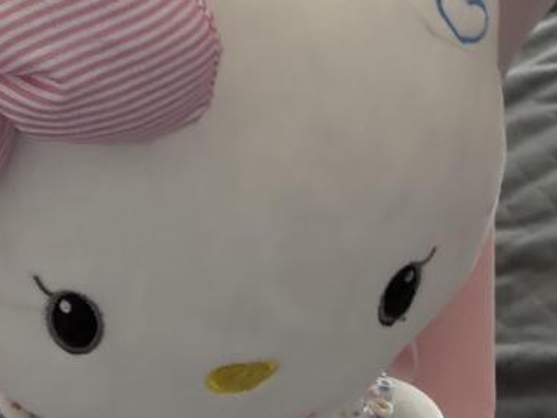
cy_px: -47
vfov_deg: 22.3
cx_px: 129
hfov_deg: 30.6
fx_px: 997
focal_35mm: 62
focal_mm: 2.69
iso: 250
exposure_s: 1/50
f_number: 1.9
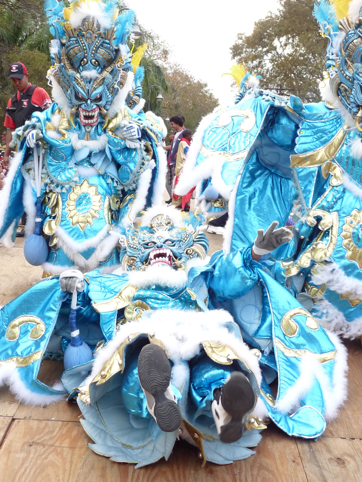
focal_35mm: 39
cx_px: 181
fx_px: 544
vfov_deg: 47.9
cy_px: 241
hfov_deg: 36.8
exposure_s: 1/160
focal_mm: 4.8
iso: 200
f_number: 2.8
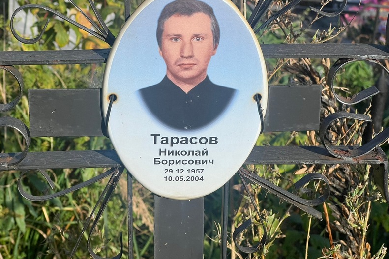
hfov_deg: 25.1
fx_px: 875
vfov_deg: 16.8
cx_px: 193
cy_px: 118
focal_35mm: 81
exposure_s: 1/821
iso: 32
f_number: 2.8
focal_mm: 9
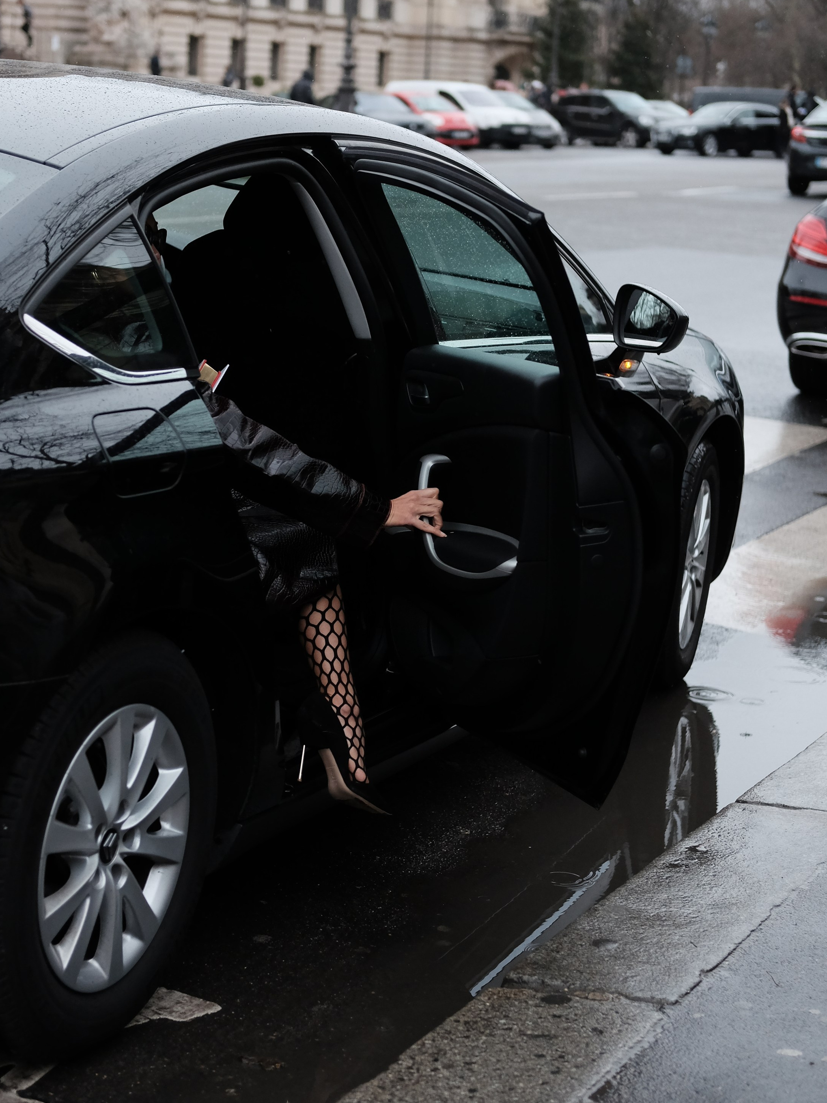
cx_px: 370
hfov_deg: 20.4
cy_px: 526
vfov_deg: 27.0
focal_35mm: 72
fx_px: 2294
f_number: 2
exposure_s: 1/4000
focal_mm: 35
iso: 800
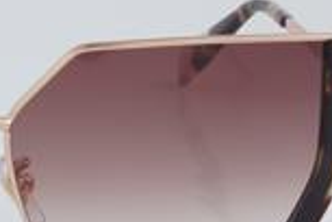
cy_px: 172
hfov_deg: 9.5
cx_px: -41
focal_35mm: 215
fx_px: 1985
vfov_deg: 6.4
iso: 100
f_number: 32
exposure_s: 1/4
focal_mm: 55
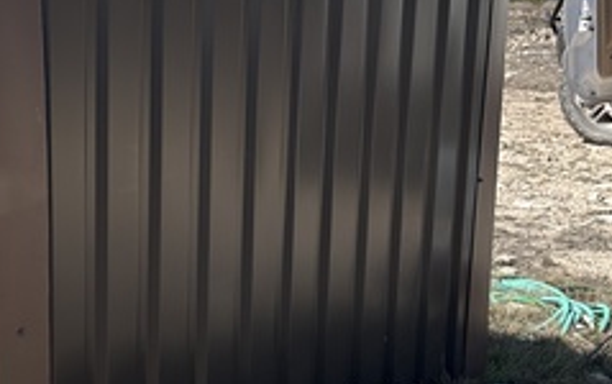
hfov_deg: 28.9
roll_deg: +1.7
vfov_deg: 19.2
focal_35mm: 68
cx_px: 56
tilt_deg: -14.5
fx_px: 1136
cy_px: 230
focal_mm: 6.86
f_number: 1.78
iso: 80
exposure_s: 1/4545
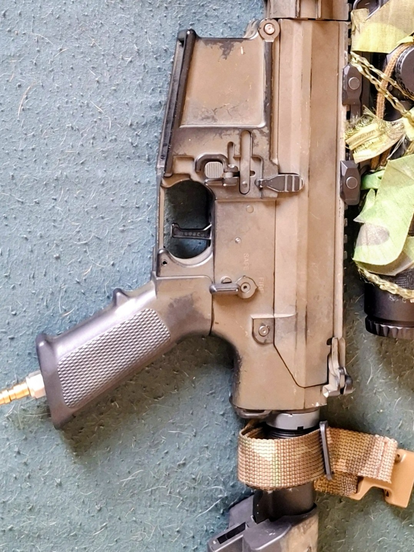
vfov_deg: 73.9
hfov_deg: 58.9
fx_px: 367
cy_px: 276
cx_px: 207
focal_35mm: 23
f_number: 1.8
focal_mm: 5.54
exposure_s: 1/25
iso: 640
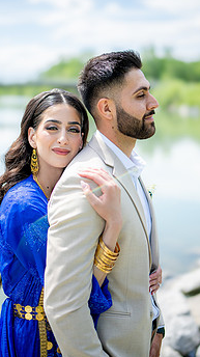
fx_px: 453
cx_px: 88
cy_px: 147
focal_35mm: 48
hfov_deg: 24.9
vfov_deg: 42.8
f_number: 1.2
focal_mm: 35
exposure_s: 1/5000
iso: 125
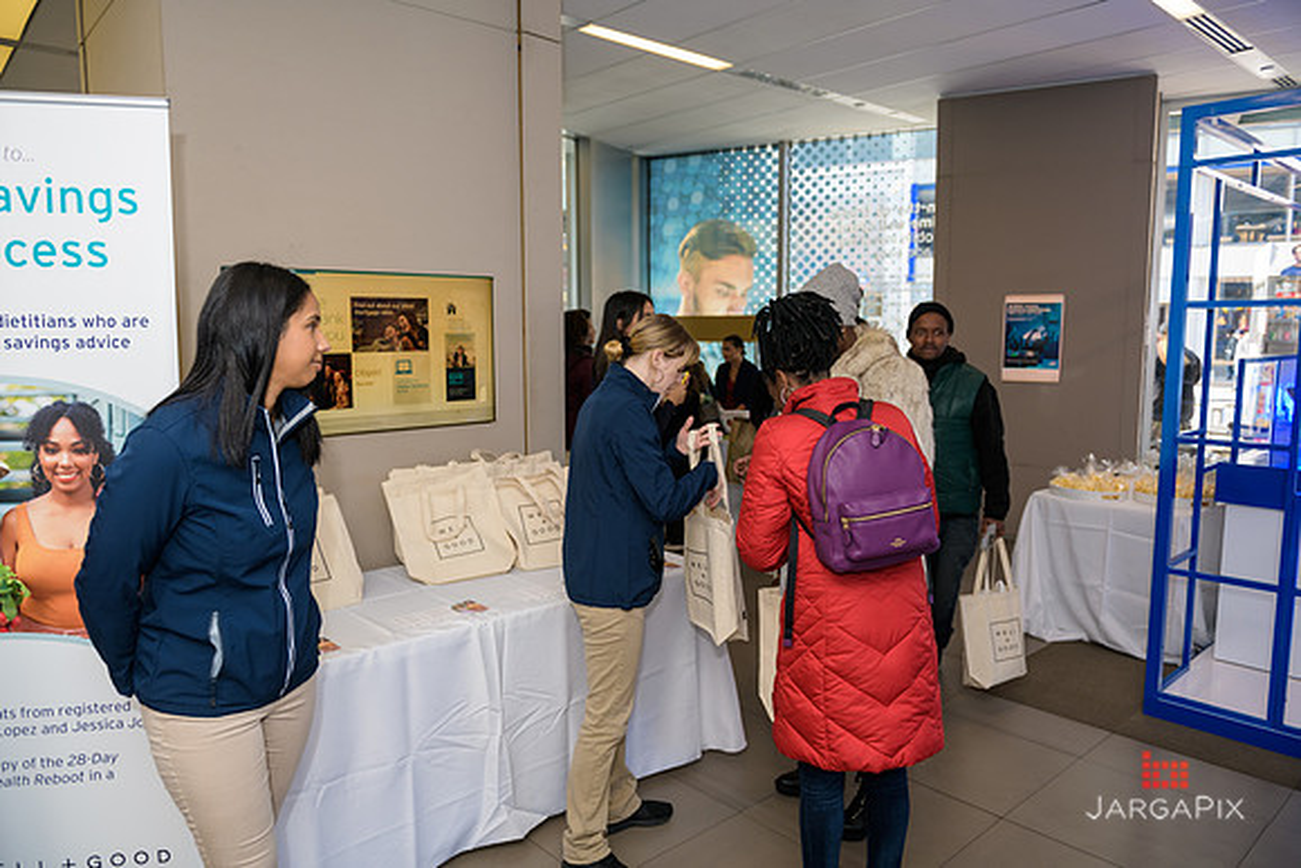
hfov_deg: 73.7
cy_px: 434
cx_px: 650
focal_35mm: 24
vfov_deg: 53.2
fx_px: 867
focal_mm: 24
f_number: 3.2
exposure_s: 1/125
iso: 200
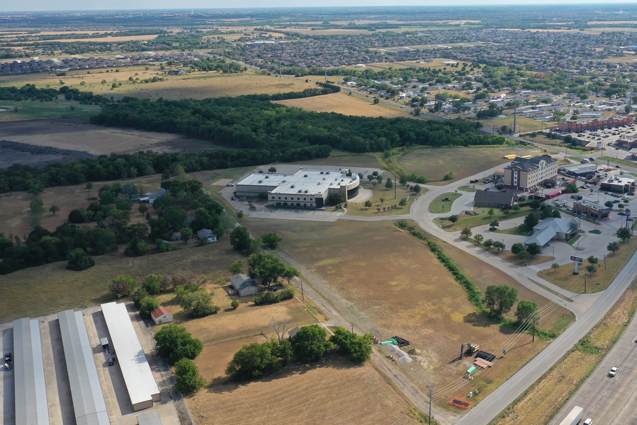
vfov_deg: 34.2
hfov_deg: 49.1
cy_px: 197
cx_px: 395
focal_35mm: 39
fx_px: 690
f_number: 5.6
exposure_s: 1/500
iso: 100
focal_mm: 10.26
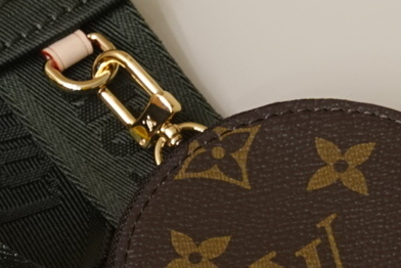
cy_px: 261
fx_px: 4091
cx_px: 112
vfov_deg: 3.7
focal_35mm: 367
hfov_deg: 5.6
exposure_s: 1/100
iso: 500
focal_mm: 32.7
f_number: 4
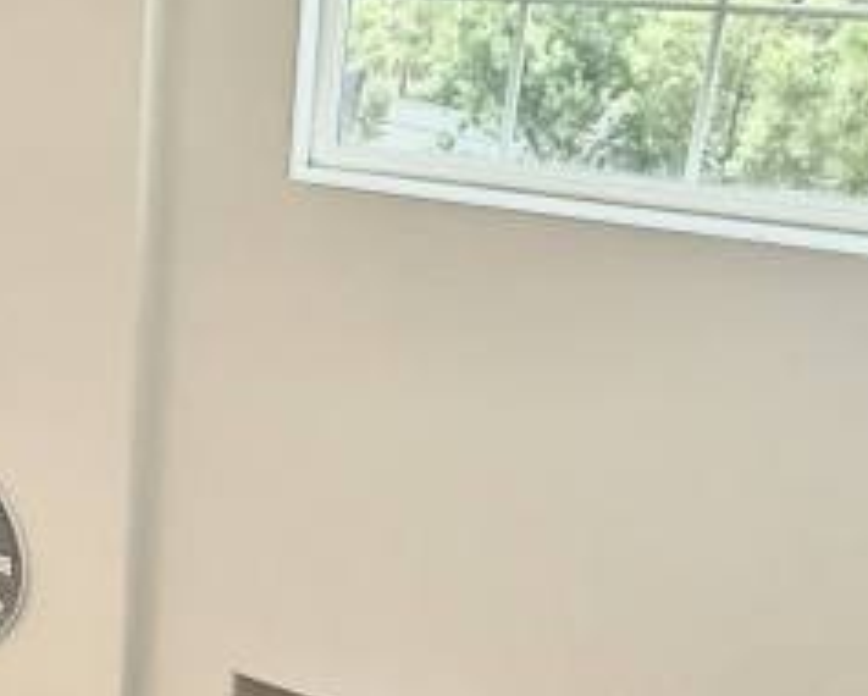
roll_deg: +3.2
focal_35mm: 59
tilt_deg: -22.7
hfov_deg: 27.8
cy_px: 381
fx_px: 1517
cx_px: -187
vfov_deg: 25.8
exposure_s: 1/60
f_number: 2.2
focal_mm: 2.22
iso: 200
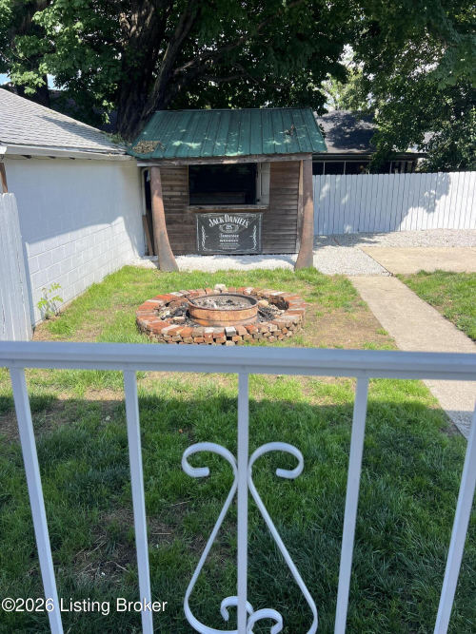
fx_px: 477
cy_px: 317
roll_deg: +0.6
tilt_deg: -17.3
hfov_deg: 53.0
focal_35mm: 26
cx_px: 238
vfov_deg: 67.3
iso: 50
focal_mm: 5.7
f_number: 1.5
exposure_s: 1/1252
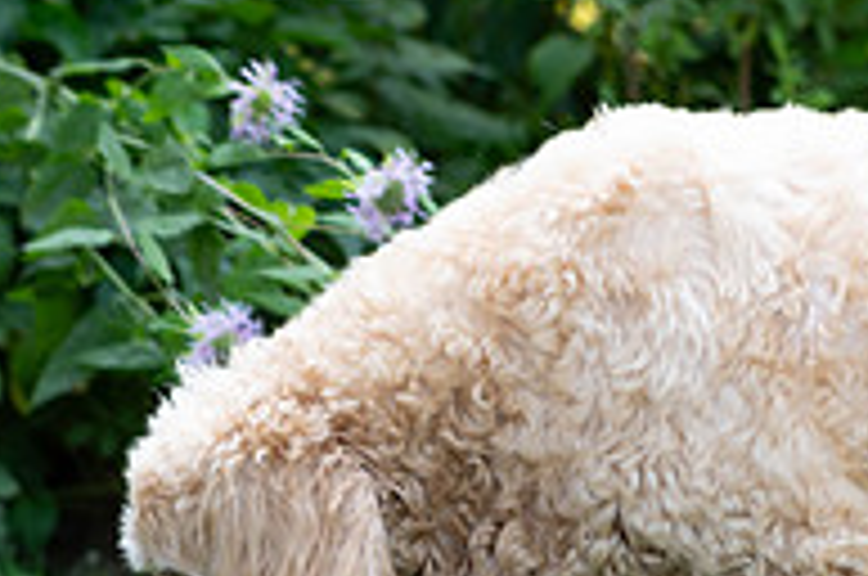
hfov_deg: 5.4
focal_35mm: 383
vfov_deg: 3.6
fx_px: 9219
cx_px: 645
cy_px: 641
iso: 125
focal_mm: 105
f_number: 2.8
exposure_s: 1/200
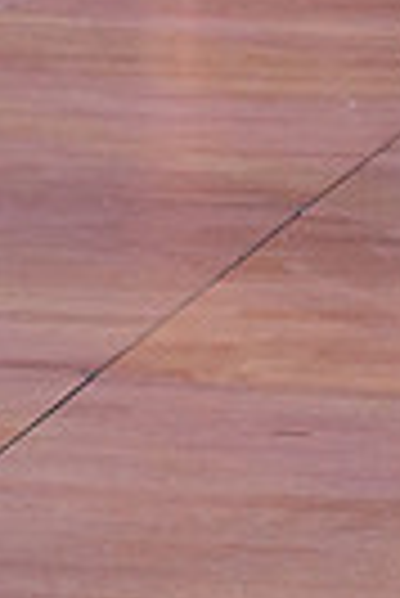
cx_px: 793
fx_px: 3840
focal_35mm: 231
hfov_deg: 5.8
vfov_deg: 8.6
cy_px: -382
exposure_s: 1/400
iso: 2500
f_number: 4
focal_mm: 53
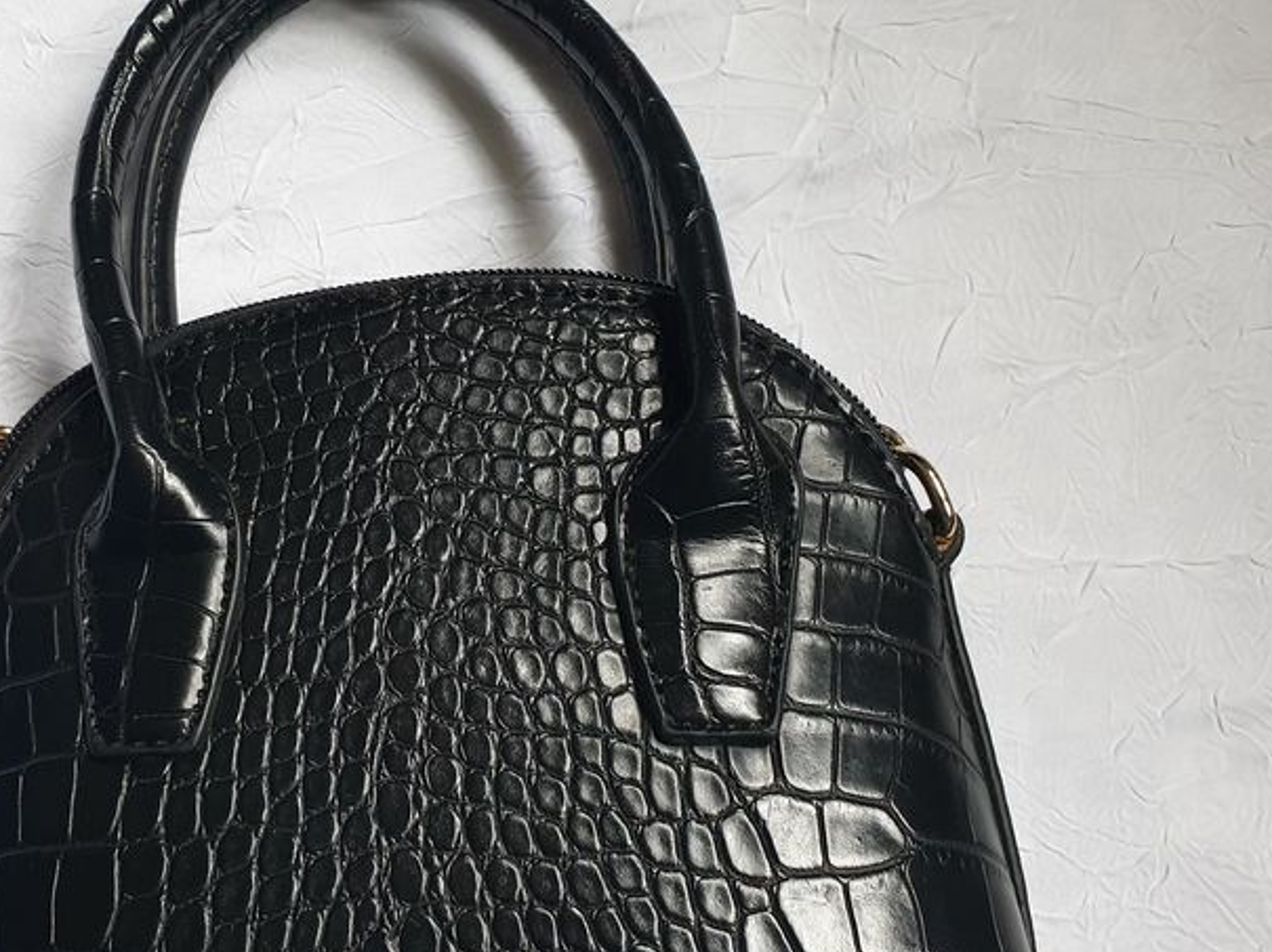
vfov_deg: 33.5
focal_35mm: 43
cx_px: 351
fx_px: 1579
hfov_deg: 42.8
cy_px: 519
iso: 250
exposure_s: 1/26
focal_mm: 4.3
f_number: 2.4
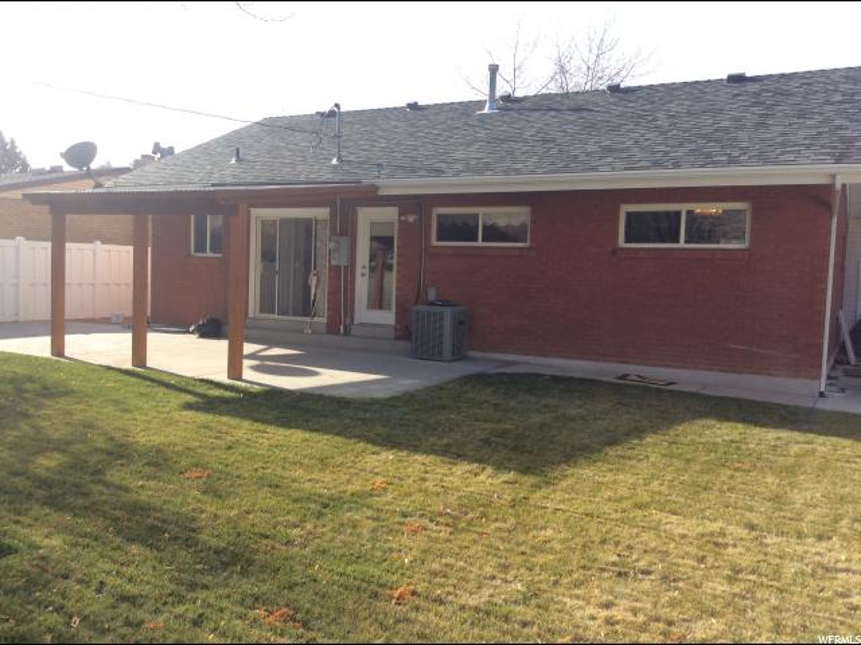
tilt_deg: -3.7
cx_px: 430
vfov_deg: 44.2
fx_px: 796
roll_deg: -1.3
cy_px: 322
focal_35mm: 32
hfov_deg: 56.8
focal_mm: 3.3
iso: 32
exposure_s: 1/673
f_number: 2.4
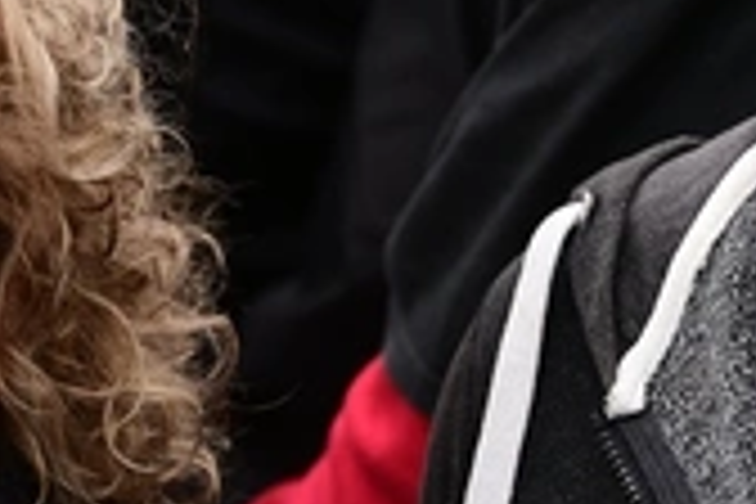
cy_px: 200
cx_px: -378
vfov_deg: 3.0
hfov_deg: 4.4
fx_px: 9722
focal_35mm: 463
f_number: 5
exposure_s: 1/400
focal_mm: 120
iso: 400
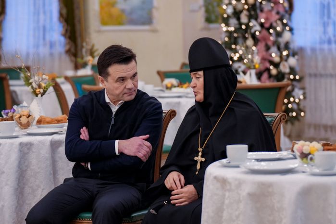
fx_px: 1409
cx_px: 168
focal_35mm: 151
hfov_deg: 13.6
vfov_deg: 9.1
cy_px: 112
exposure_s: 1/320
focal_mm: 101
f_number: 2.8
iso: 1250
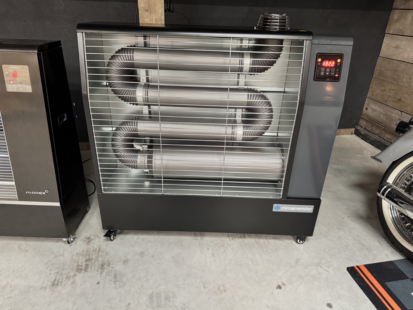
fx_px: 286
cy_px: 155
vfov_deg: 56.8
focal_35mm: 24
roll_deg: -1.7
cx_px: 206
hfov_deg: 71.6
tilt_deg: -27.4
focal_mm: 6.76
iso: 640
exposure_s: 1/33
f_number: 1.78
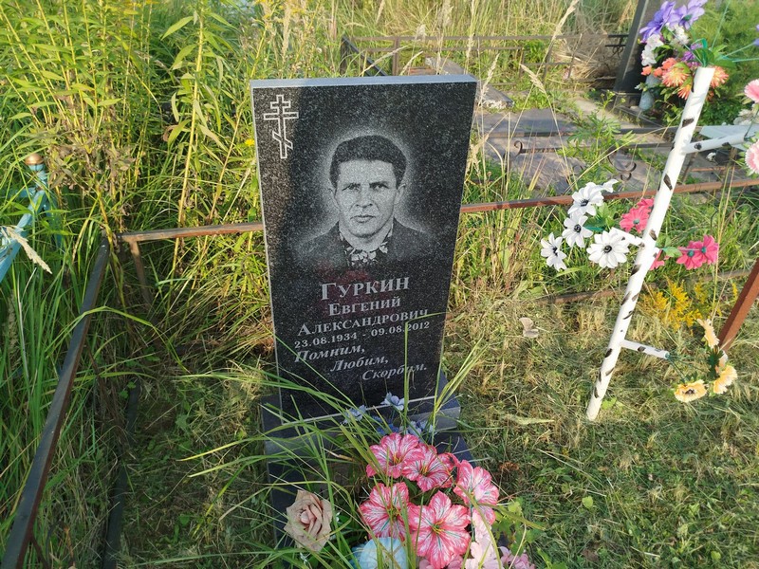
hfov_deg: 71.6
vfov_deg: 56.8
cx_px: 380
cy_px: 284
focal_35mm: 24
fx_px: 526
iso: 50
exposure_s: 1/367
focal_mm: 5.31
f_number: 1.7
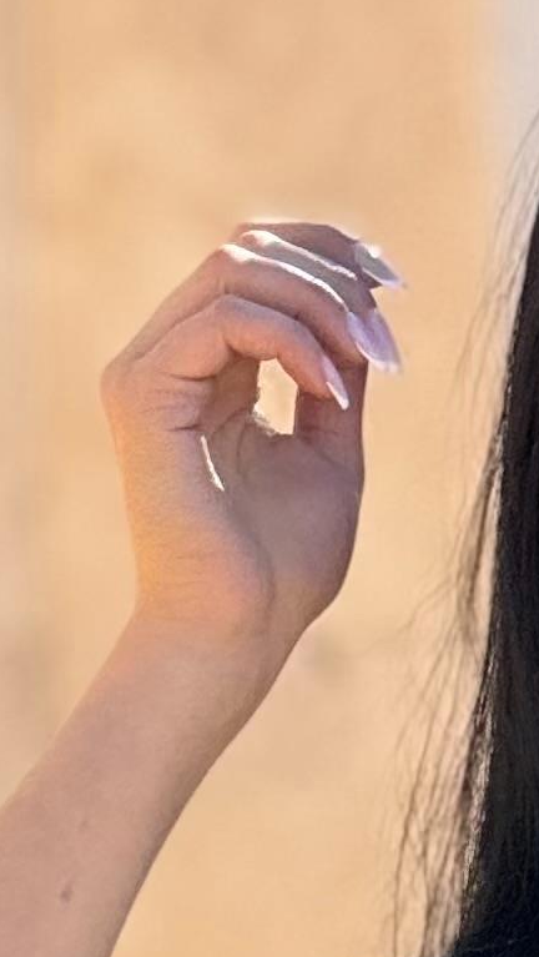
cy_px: 2069
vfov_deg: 3.1
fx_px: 17438
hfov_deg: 1.8
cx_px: 1143
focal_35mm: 687
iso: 50
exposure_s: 1/680
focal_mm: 15.66
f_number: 2.8
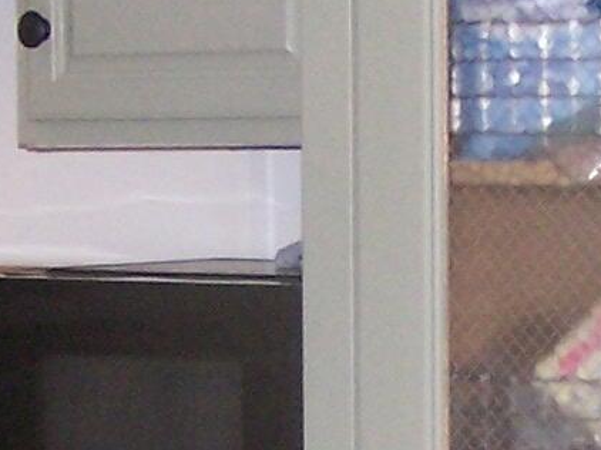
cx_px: 548
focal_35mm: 232
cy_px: 551
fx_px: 4026
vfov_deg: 6.4
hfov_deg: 8.5
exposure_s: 1/60
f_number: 2.8
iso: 140
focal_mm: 6.3
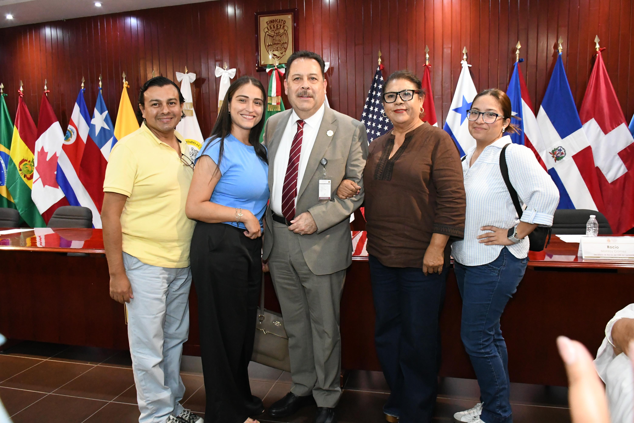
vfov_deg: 47.9
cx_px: 317
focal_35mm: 27
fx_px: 475
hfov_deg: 67.4
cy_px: 212
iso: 6400
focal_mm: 18
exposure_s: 1/100
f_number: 5.6
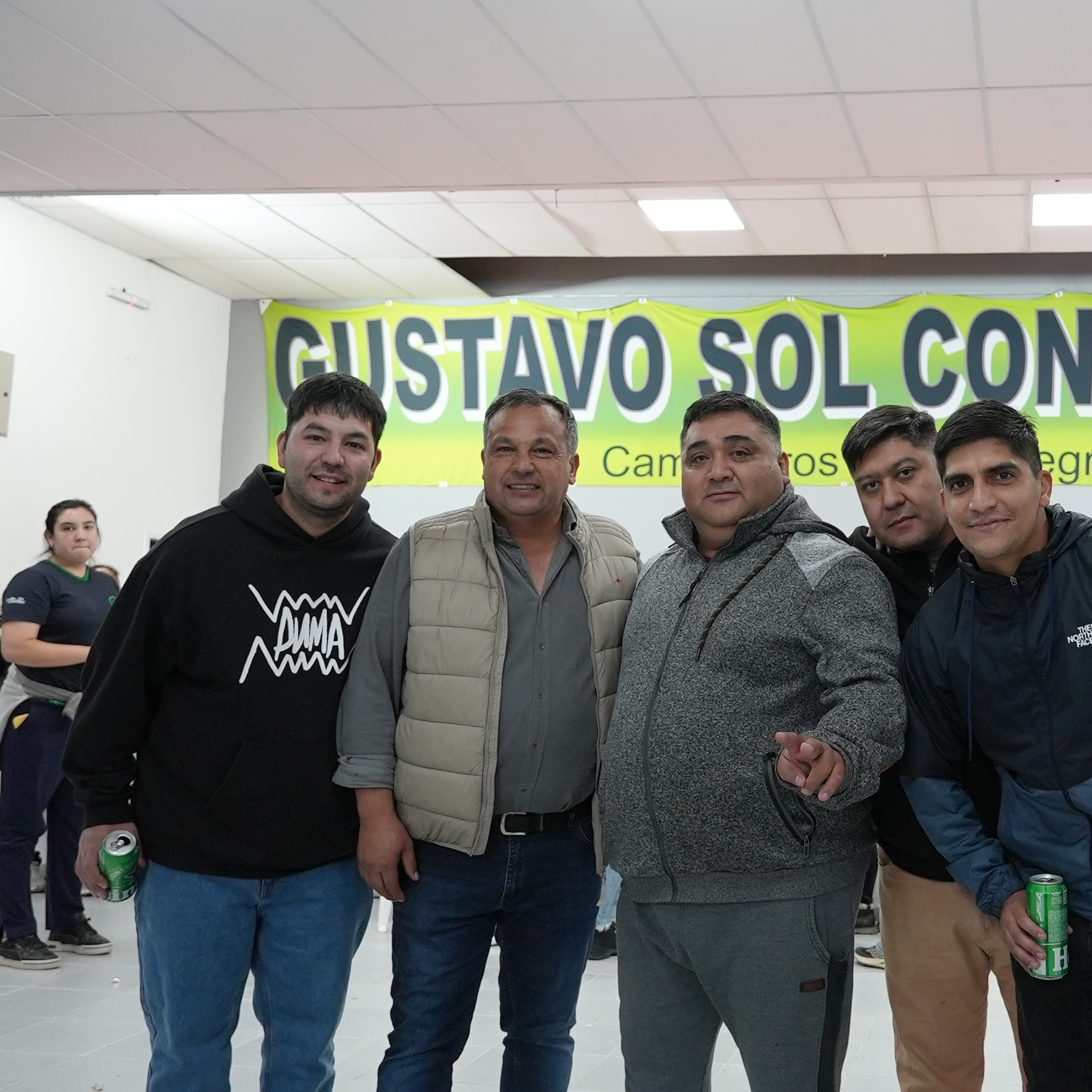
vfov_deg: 41.9
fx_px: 1428
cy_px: 540
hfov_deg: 40.6
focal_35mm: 40
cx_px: 821
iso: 1250
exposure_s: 1/160
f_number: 4
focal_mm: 21
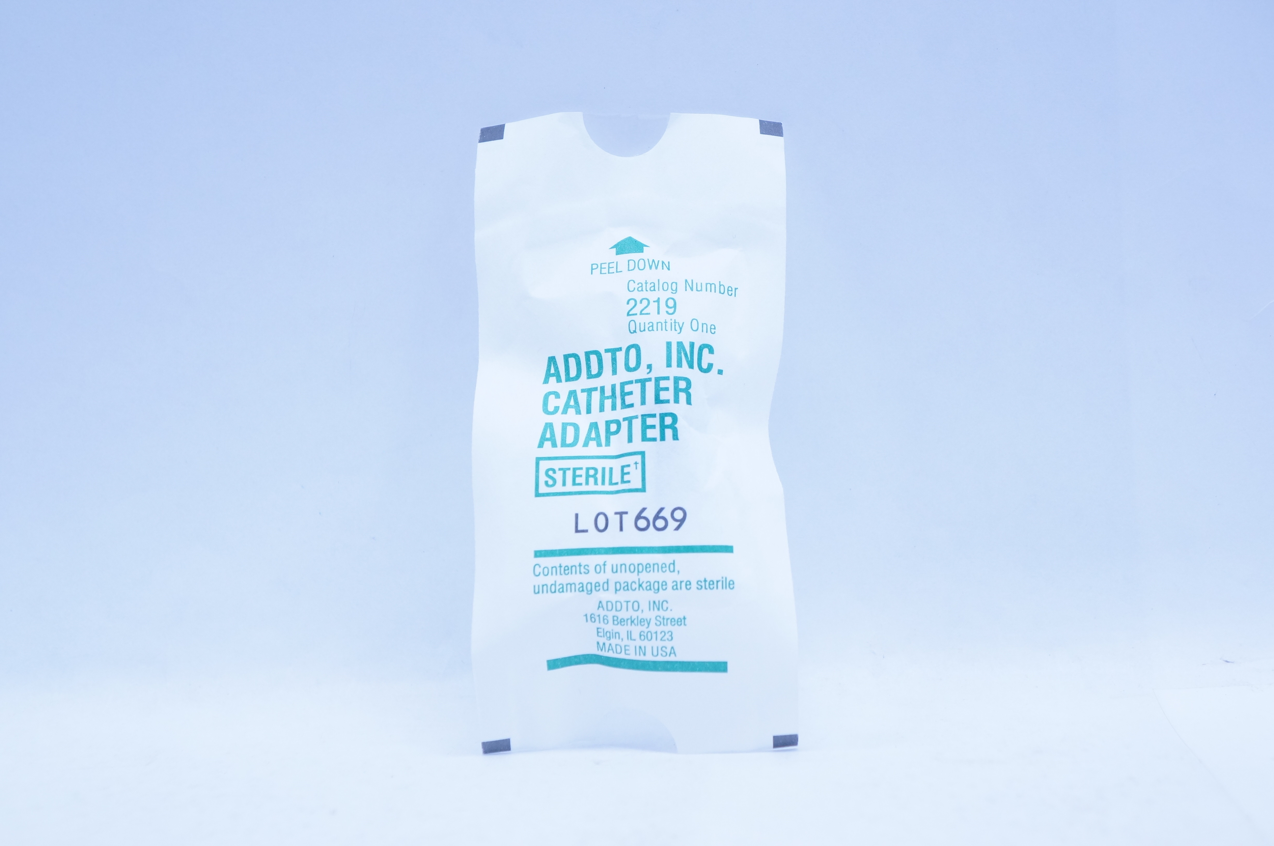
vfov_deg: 17.1
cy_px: 423
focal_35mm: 80
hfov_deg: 25.5
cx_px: 637
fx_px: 2810
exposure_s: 1/200
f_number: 5
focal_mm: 53
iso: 800
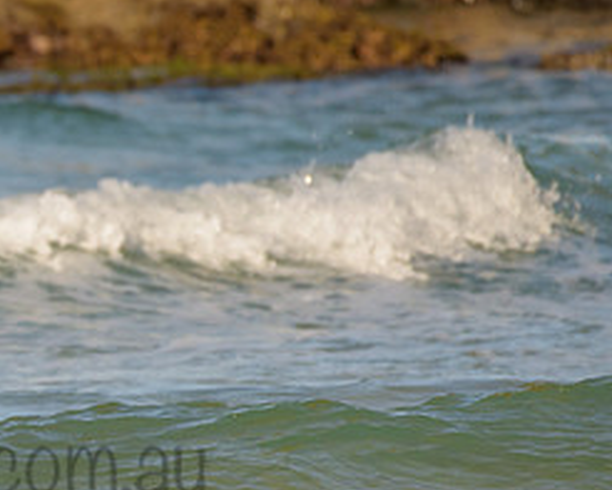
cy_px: 327
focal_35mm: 1359
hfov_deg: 1.4
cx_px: -211
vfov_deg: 1.1
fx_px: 24625
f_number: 5.6
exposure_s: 1/2000
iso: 250
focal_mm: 500
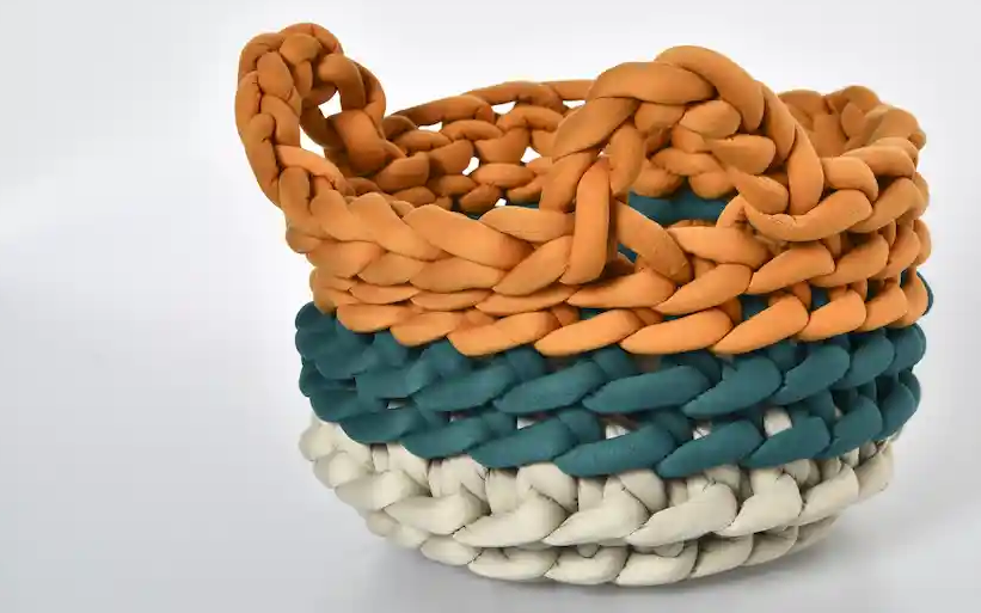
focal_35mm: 87
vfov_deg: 15.0
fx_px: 2326
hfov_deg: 23.8
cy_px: 289
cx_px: 577
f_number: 10
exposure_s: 1/125
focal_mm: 70
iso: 320
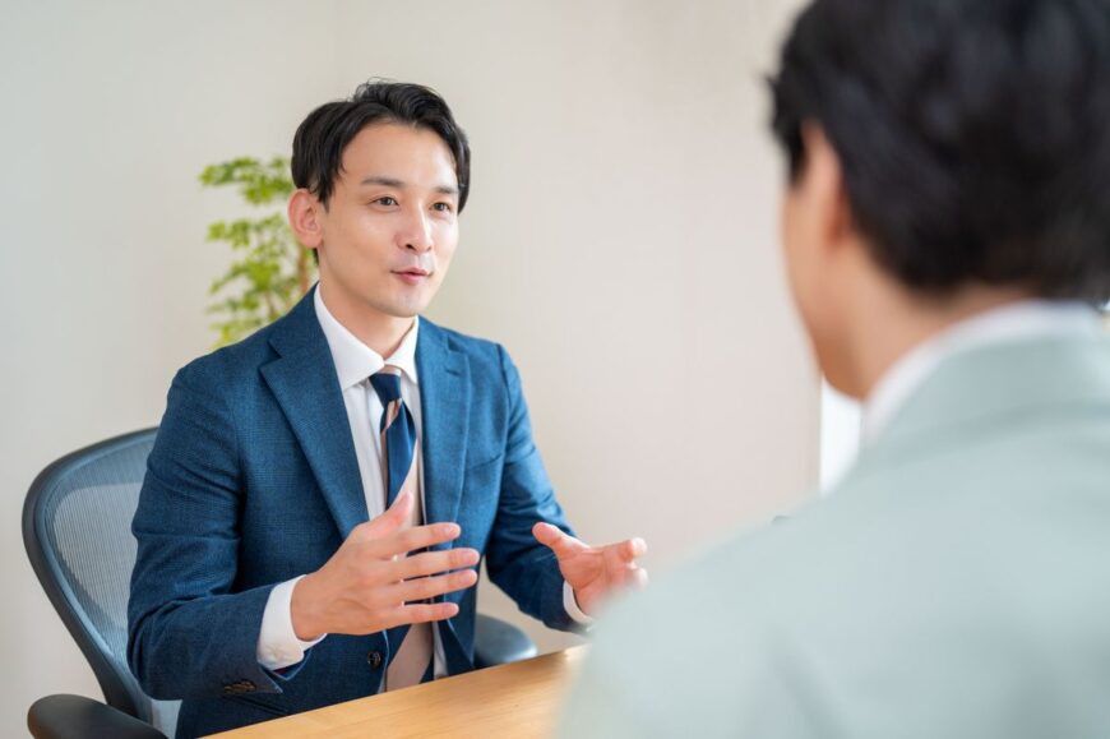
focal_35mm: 50
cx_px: 555
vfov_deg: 27.0
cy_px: 370
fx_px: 1541
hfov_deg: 39.6
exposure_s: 1/200
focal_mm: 50
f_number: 1.8
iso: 160
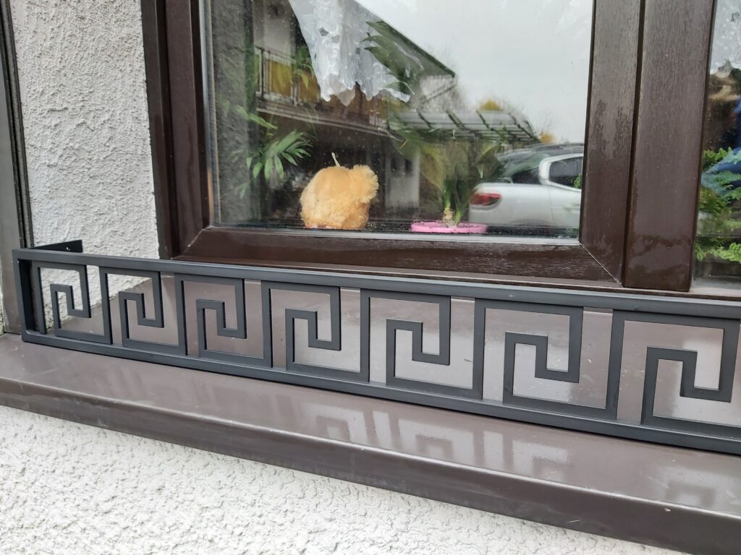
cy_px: 278
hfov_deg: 67.3
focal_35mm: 26
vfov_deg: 53.1
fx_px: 557
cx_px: 370
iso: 80
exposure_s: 1/60
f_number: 1.7
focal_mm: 3.92
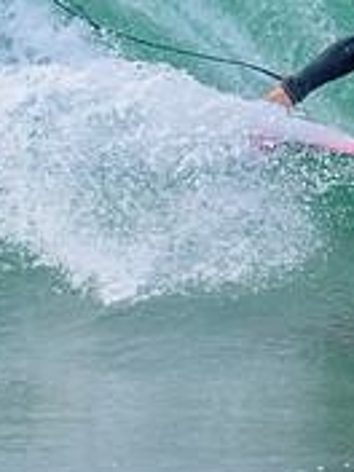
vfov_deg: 0.6
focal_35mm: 3479
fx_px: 47437
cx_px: 574
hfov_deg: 0.4
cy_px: -76
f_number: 11
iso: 1250
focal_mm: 800
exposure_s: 1/1000
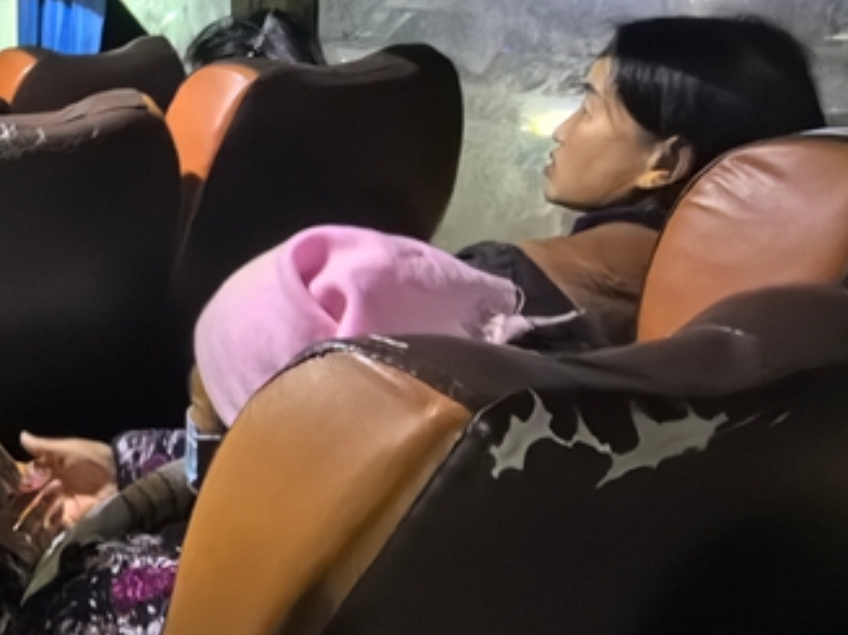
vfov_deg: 32.8
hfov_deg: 35.6
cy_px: 298
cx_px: -119
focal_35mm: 44
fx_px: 1077
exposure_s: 1/16.7
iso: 3200
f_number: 2.2
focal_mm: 1.95
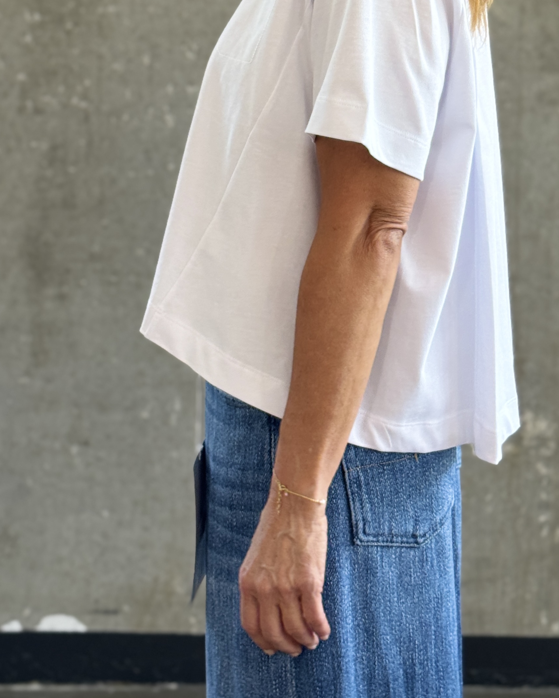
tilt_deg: -6.0
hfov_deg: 18.7
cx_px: 289
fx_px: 1696
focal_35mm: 82
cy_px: 108
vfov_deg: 22.9
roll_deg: +0.0
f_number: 1.78
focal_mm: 6.76
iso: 80
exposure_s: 1/100
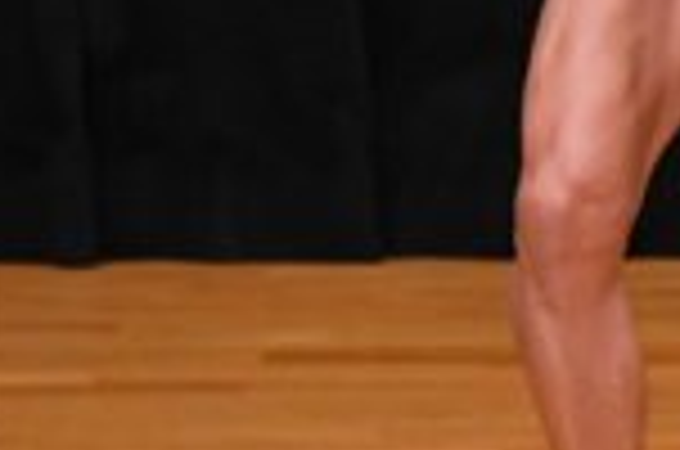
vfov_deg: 1.0
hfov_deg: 1.5
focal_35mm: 1387
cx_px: 1714
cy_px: -81
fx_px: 26144
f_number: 5.6
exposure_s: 1/400
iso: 3200
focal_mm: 180
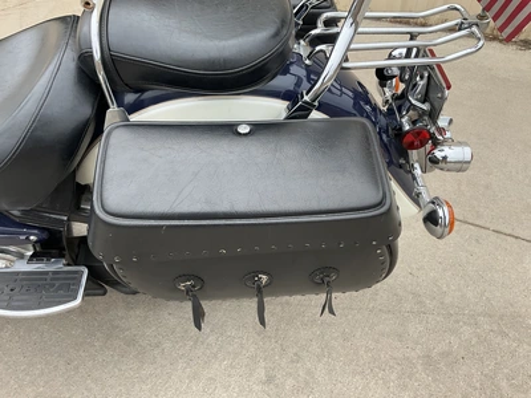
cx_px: 266
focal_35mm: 29
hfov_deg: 61.7
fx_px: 445
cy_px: 199
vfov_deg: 48.2
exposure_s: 1/122
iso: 32
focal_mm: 3
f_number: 1.8
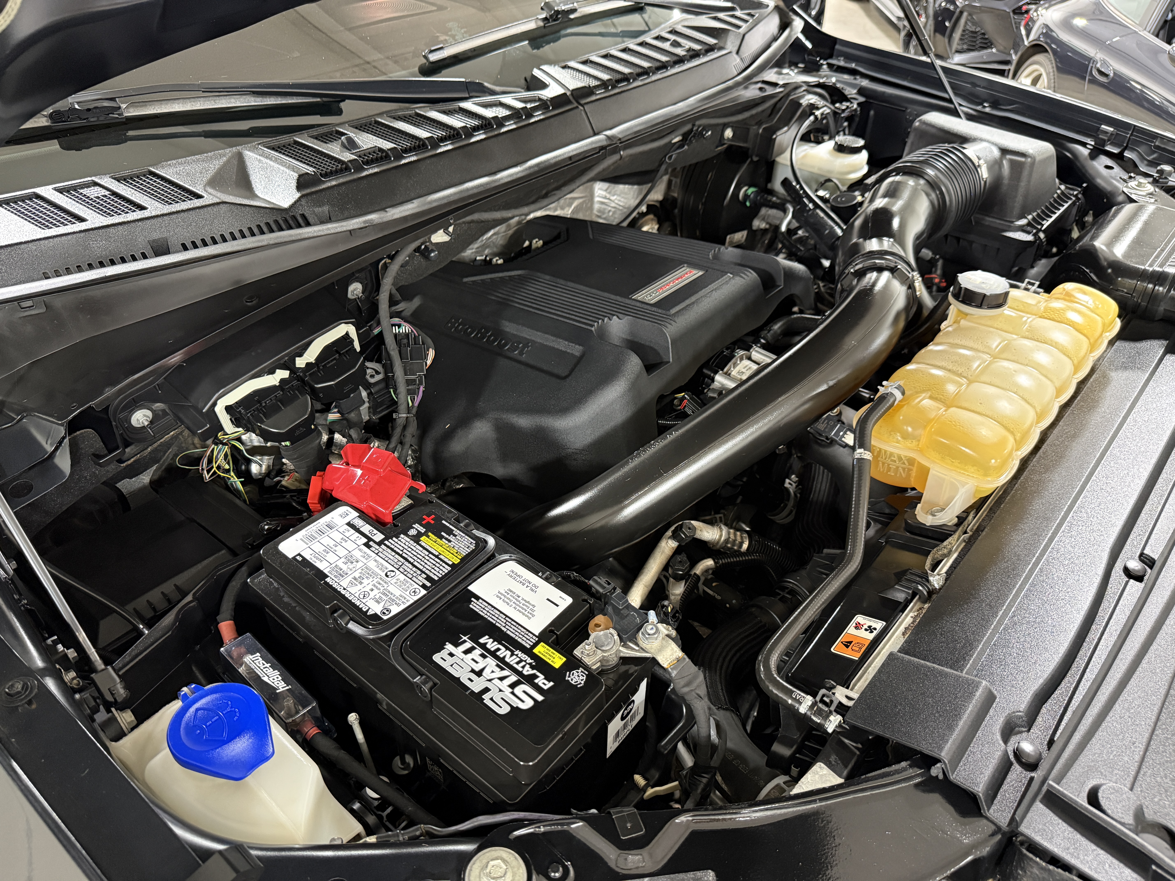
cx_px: 588
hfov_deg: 71.6
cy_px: 440
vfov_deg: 56.8
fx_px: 815
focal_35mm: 24
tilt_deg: -37.5
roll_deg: +0.7
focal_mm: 6.76
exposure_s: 1/40
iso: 640
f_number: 1.78
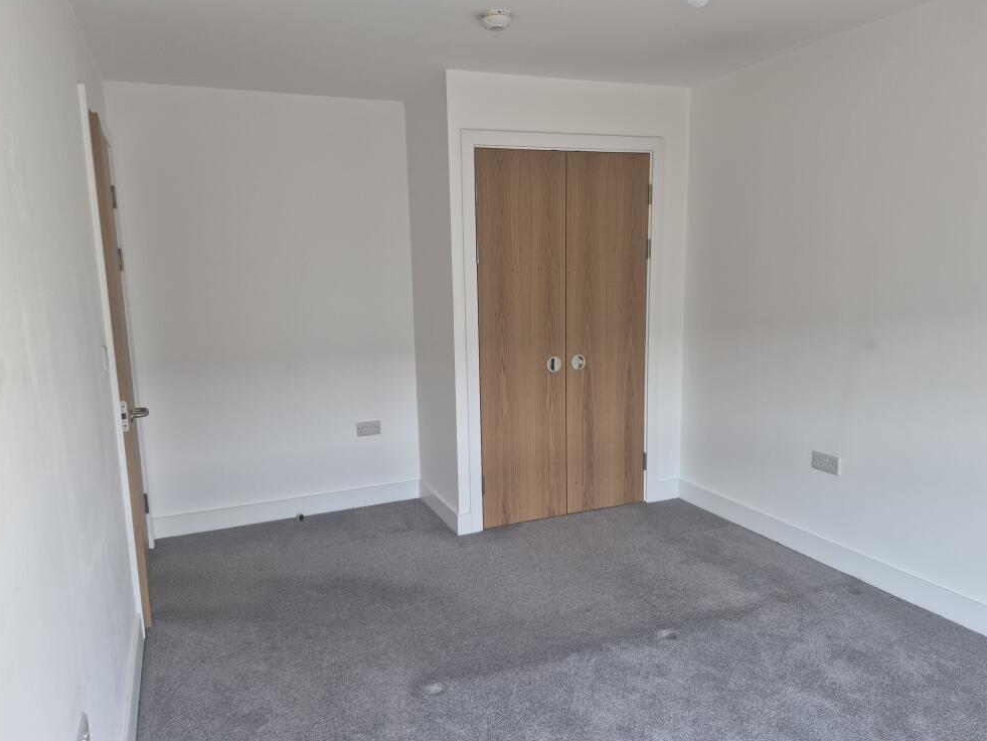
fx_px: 684
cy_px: 378
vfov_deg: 56.8
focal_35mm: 24
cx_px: 487
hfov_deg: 71.6
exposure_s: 1/100
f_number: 1.8
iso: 125
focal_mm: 5.4
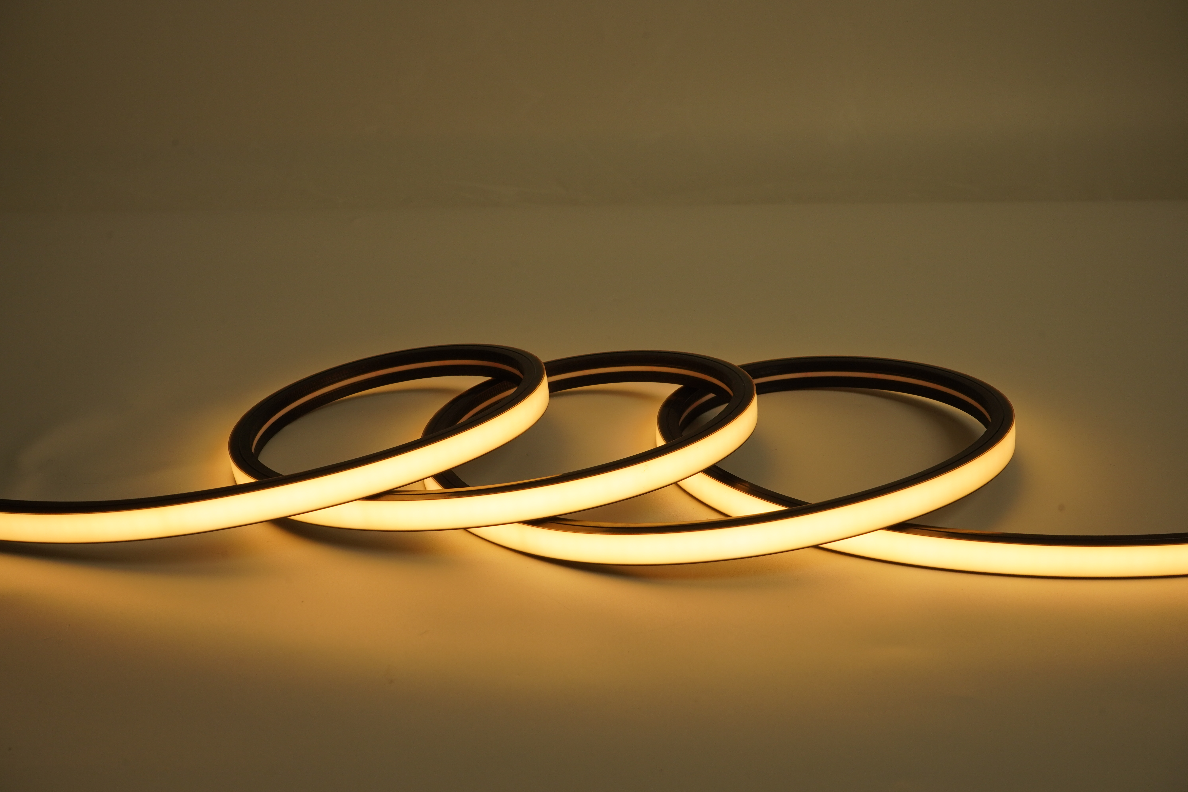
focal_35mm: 46
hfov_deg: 42.7
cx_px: 594
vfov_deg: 29.2
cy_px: 396
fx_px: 1518
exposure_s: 1/50
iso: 400
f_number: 13
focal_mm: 46
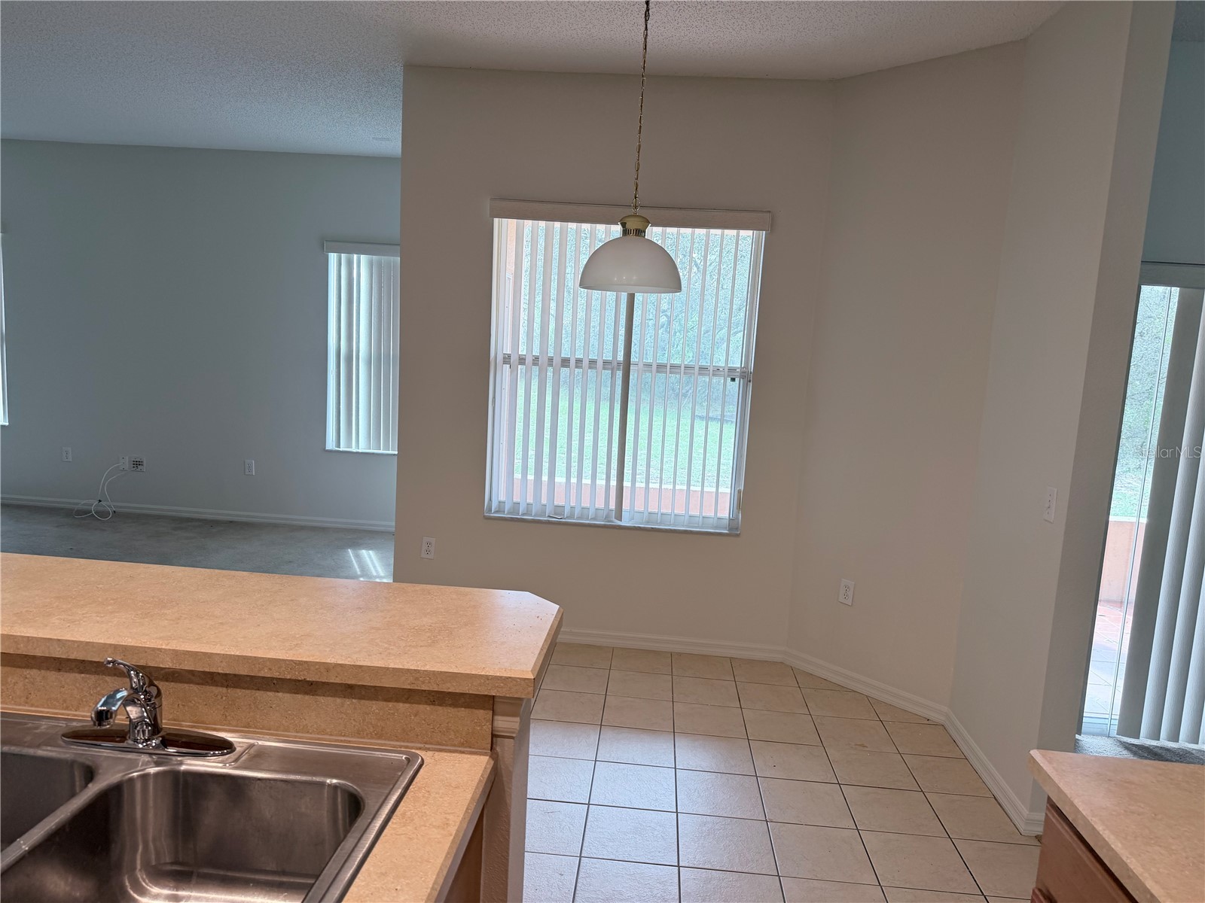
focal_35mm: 24
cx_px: 602
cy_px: 452
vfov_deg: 56.8
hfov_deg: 71.6
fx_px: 835
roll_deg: -4.0
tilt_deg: -7.0
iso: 80
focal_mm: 6.76
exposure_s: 1/146
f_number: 1.78
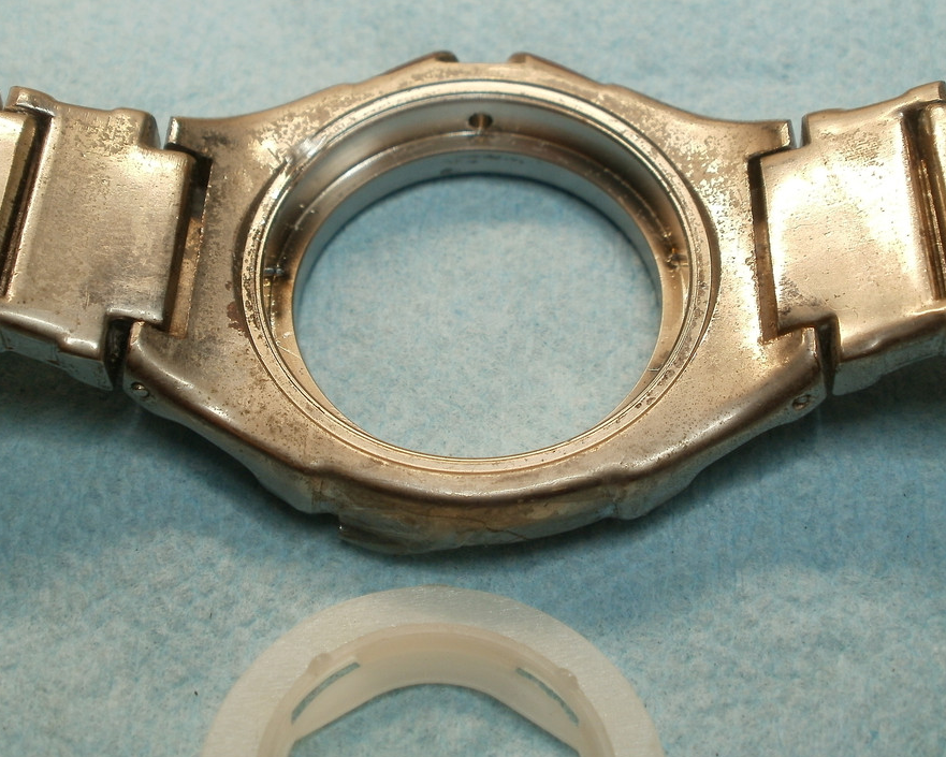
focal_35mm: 52
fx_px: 1456
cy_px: 360
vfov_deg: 29.1
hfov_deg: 36.0
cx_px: 489
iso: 100
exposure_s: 1/40
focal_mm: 7.7
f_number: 4
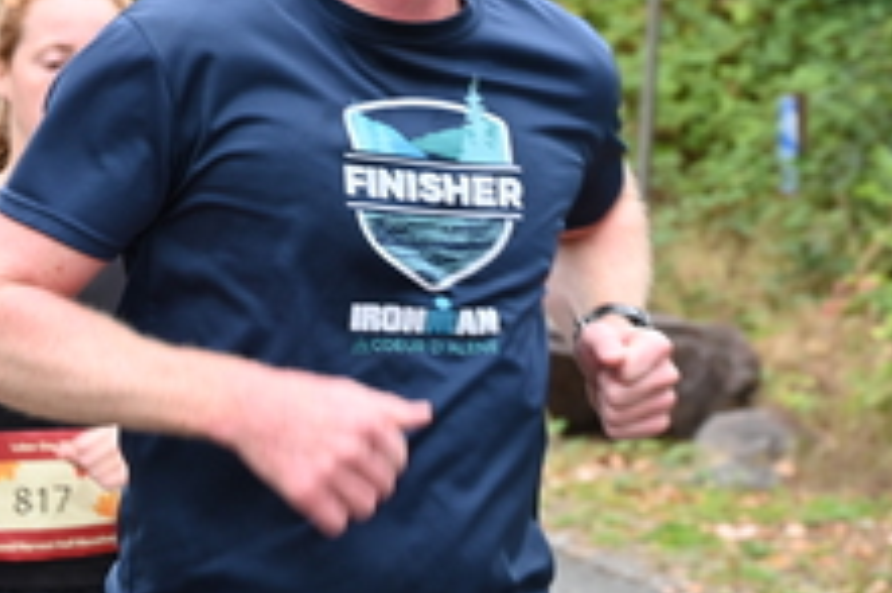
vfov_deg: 6.3
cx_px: 440
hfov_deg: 9.4
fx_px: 5422
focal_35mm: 219
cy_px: 115
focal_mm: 88
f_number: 6.3
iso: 800
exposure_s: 1/125
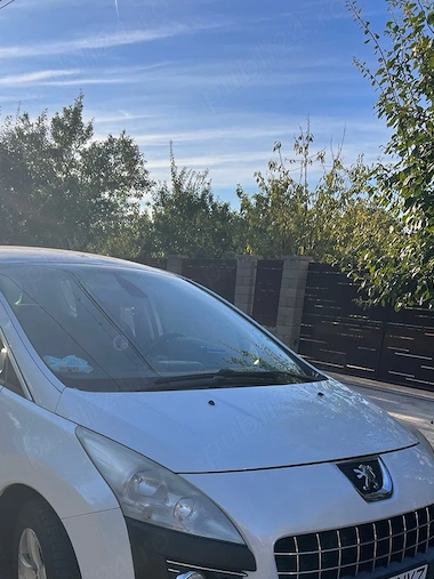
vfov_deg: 44.3
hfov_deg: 34.8
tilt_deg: -14.5
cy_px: 435
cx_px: 142
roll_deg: -4.0
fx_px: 686
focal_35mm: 41
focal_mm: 5.7
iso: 50
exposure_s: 1/2299
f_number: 1.5
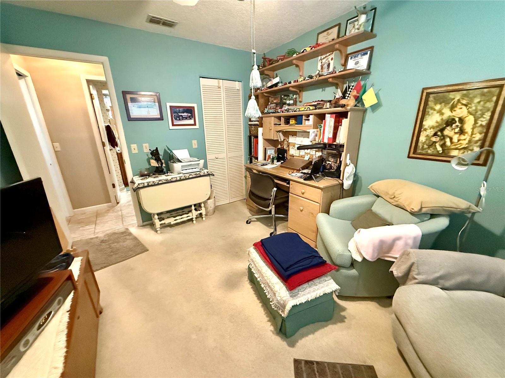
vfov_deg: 85.7
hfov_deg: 102.1
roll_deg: +1.4
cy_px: 189
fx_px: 204
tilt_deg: -17.2
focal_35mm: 14
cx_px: 252
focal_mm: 2.22
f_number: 2.2
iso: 1250
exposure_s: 1/60
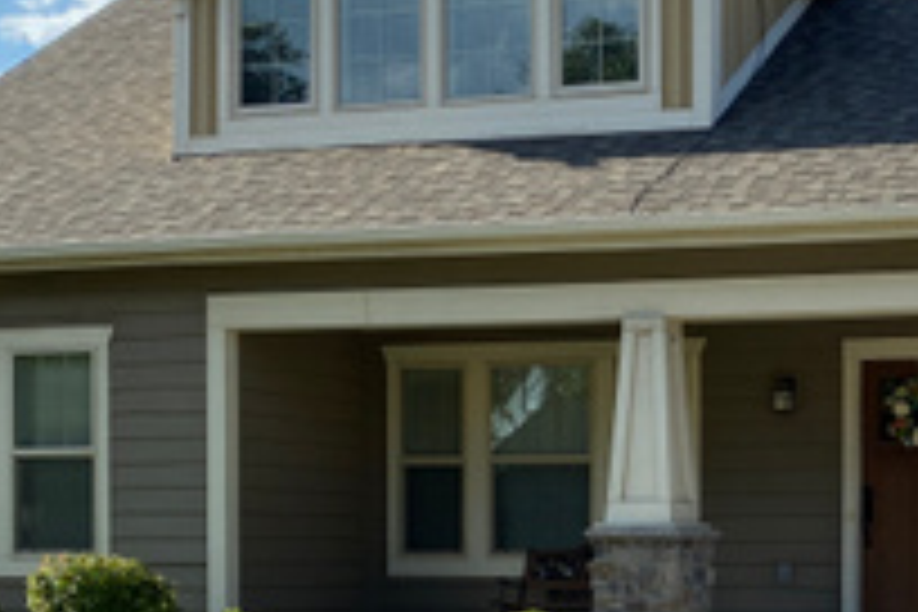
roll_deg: -0.8
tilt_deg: -1.1
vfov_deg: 15.8
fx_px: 2167
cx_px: 891
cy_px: 590
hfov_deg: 23.1
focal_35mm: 85
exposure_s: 1/1808
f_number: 1.8
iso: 32
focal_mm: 4.25
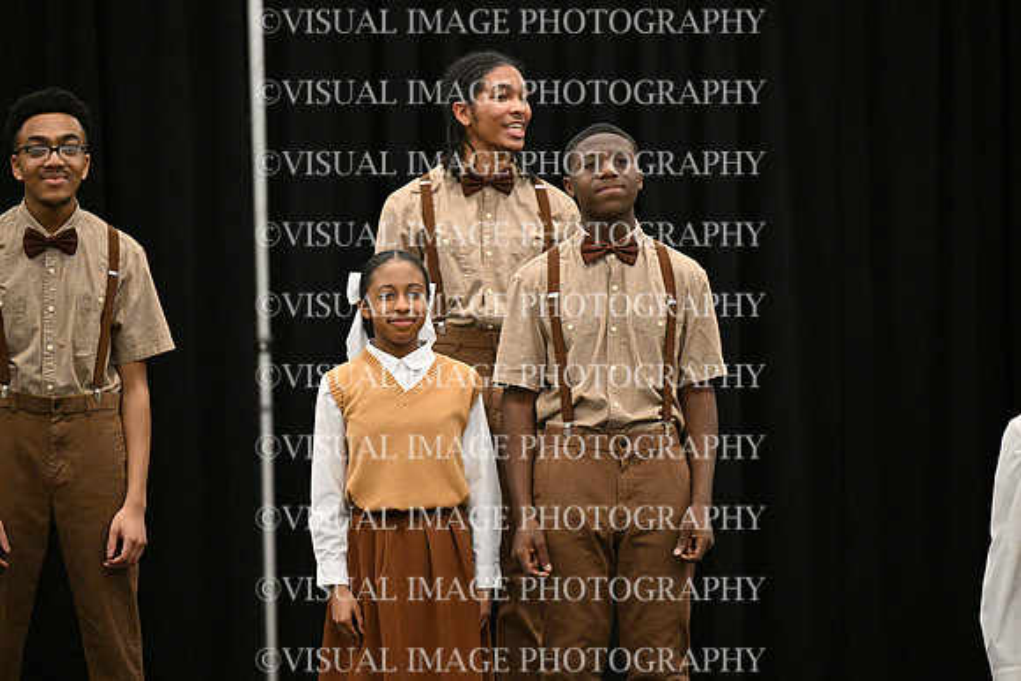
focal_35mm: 200
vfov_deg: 6.9
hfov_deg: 10.3
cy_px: 340
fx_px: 5673
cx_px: 510
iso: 6400
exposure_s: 1/1000
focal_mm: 200
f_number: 2.8
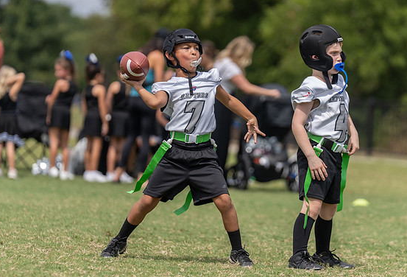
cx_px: 191
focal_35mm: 272
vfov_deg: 5.1
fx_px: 3094
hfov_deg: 7.5
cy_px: 125
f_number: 3.5
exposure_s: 1/1600
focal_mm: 200
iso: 100
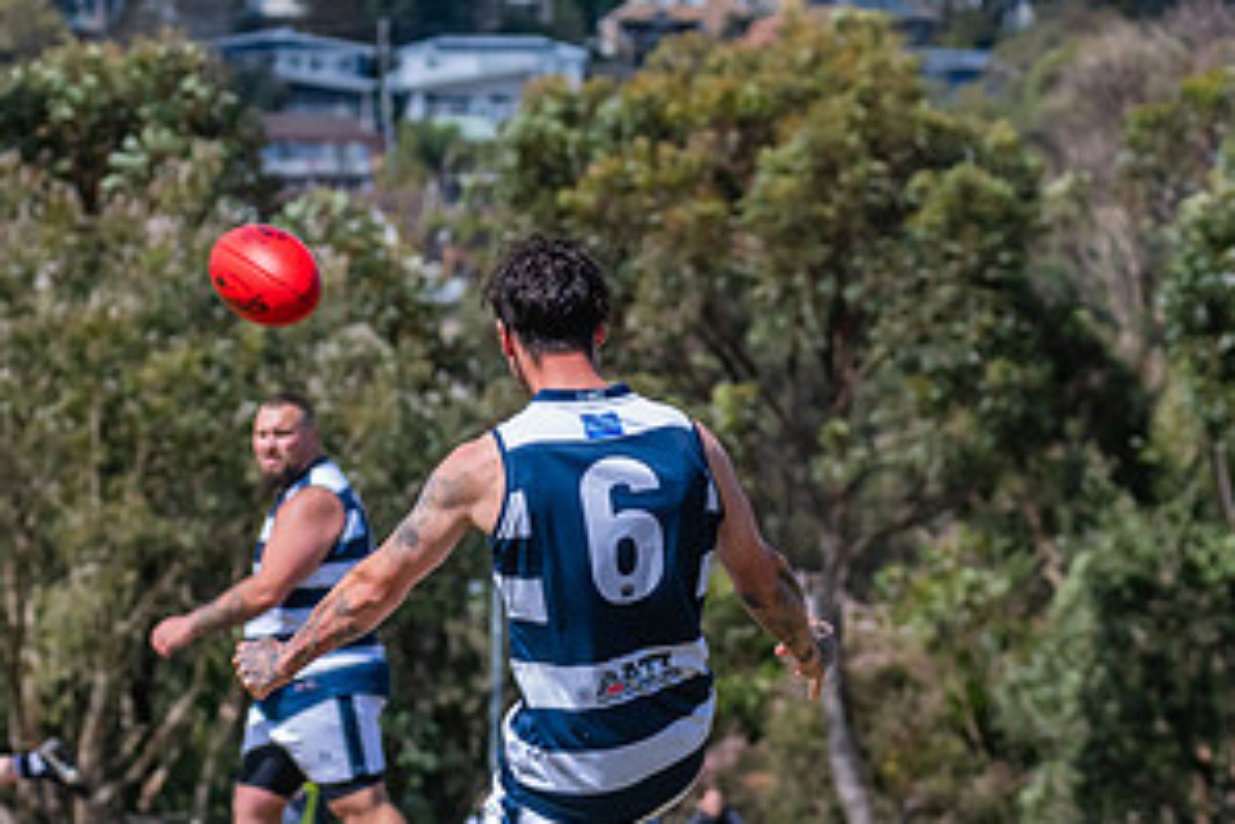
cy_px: 629
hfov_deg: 5.8
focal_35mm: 354
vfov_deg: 3.9
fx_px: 12149
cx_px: 495
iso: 800
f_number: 8
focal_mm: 170
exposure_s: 1/2000
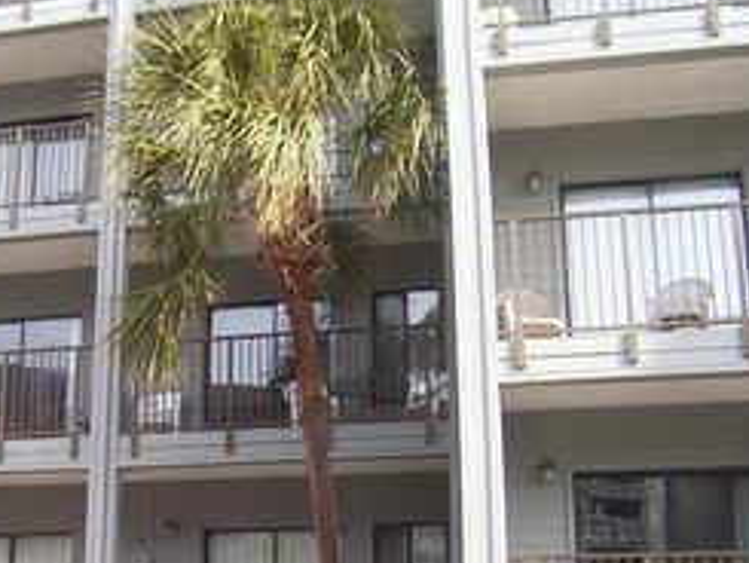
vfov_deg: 26.8
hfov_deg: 35.1
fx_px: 1169
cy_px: 398
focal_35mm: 54
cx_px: 229
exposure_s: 1/587
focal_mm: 5.54
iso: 100
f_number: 2.76
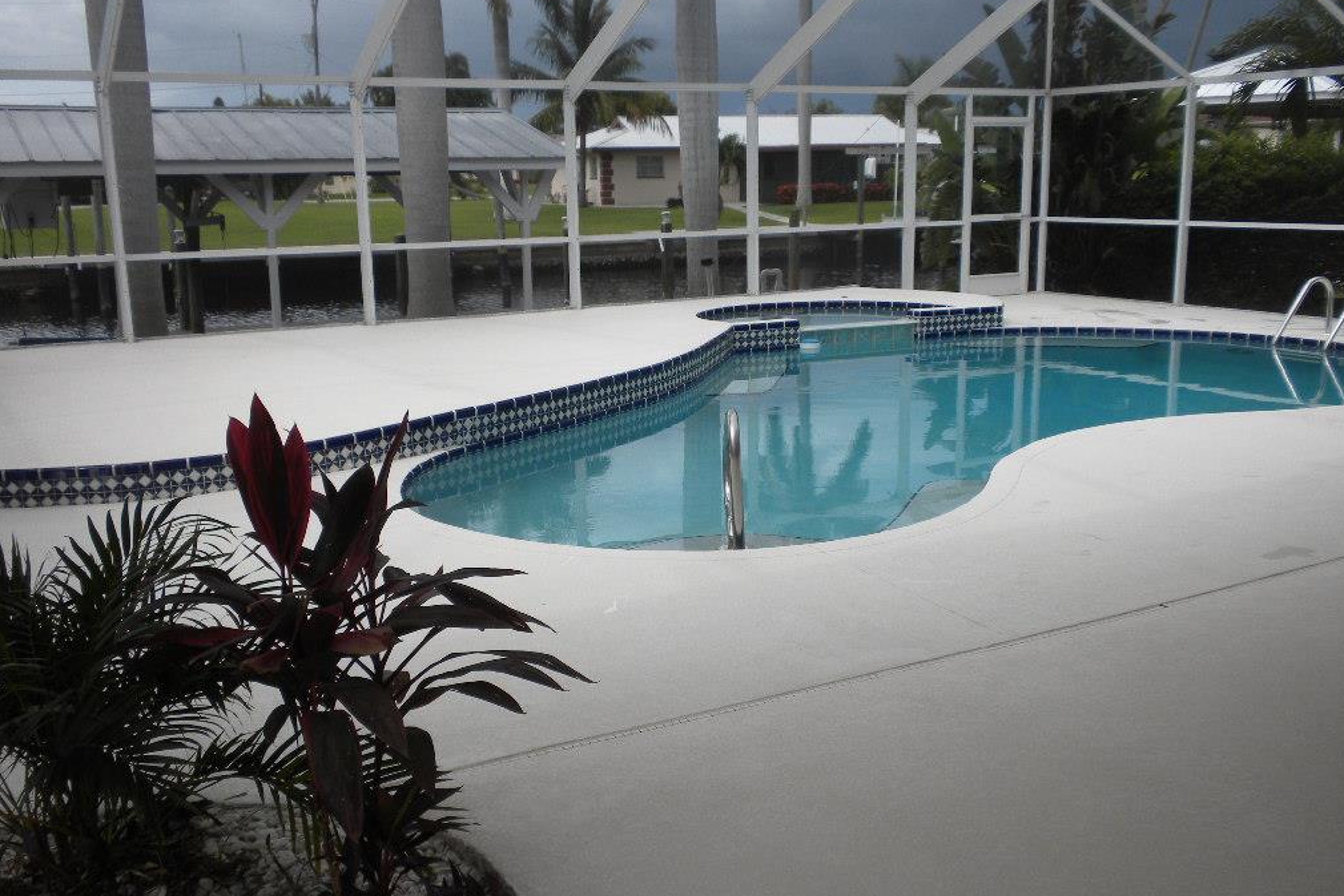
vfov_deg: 34.2
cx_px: 677
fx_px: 1456
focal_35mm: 39
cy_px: 491
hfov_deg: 49.5
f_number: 3.5
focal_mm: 6.6
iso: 64
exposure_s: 1/433
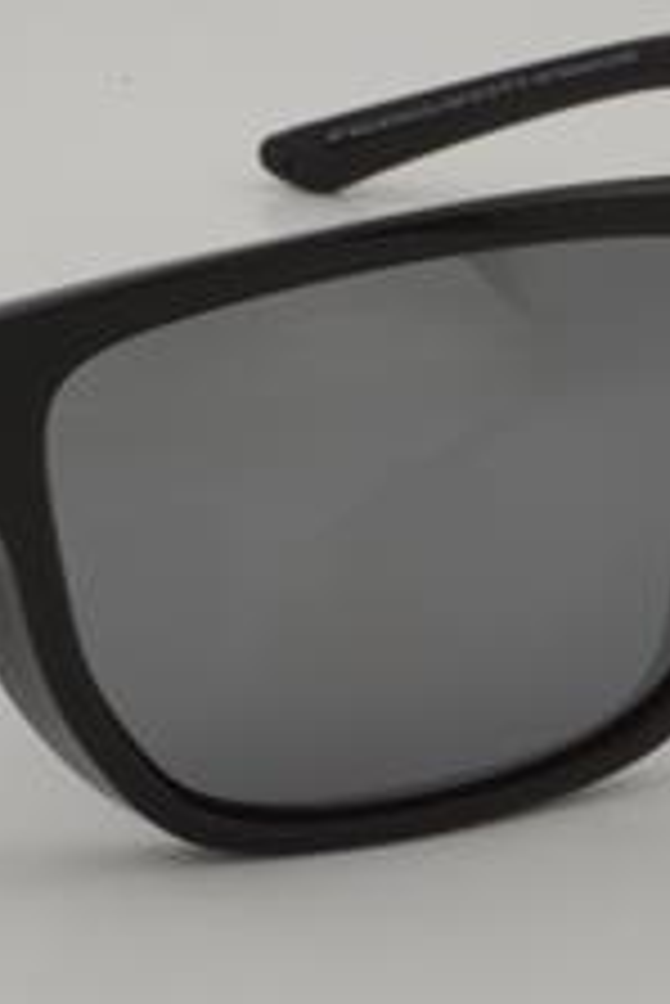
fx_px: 3370
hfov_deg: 11.3
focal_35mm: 121
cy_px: 419
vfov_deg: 16.9
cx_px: 459
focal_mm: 45
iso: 100
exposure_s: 1/3
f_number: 36
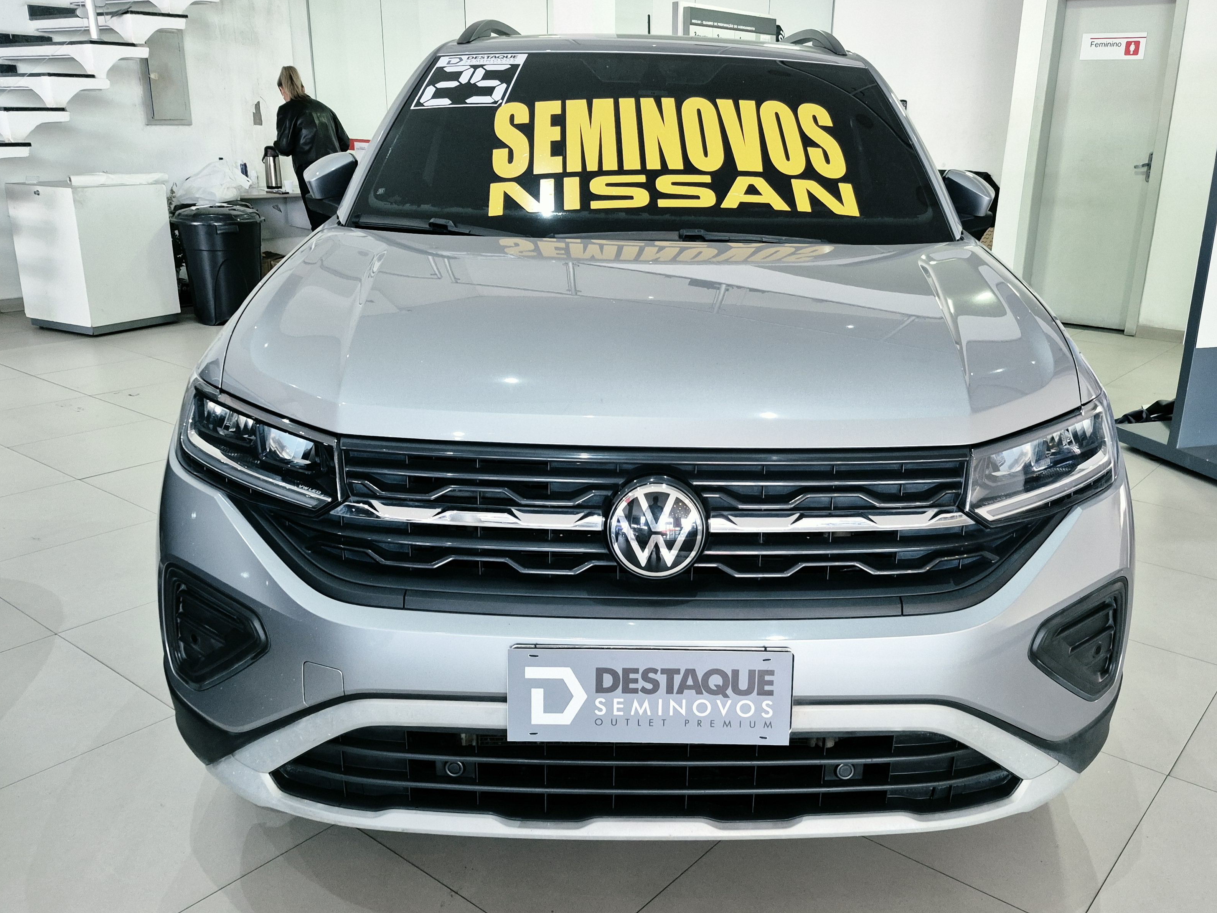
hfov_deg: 61.6
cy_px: 441
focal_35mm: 29
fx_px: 1020
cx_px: 660
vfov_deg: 48.2
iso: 400
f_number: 1.8
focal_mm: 5.4
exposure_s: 1/120
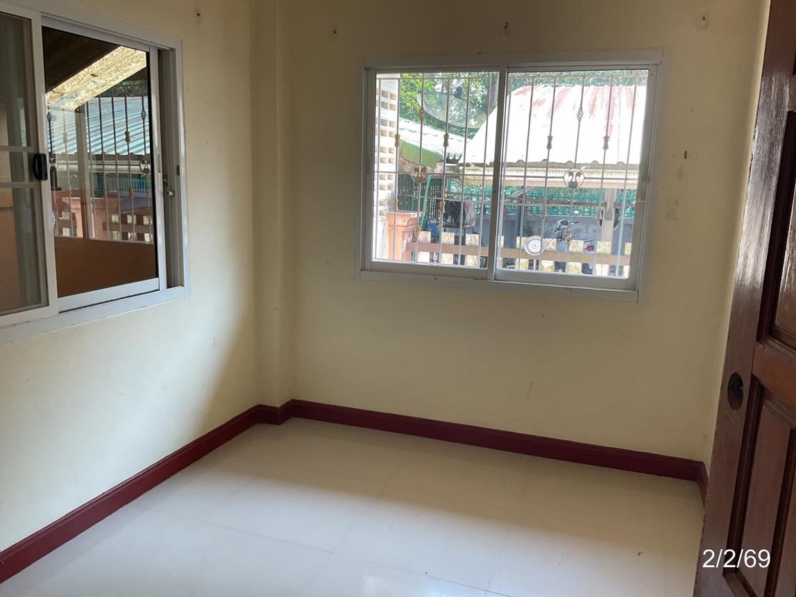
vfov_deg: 48.2
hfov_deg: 61.7
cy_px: 298
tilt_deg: -16.9
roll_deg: -2.1
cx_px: 398
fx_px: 667
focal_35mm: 29
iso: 40
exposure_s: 1/120
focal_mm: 3
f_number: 1.8
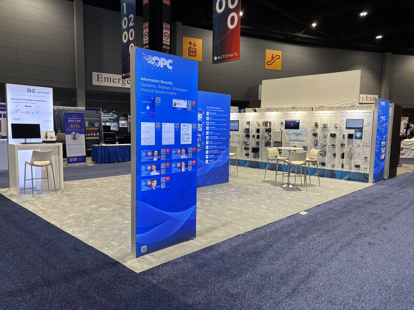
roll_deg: -0.4
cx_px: 207
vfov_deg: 53.1
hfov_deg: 67.3
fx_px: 311
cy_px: 155
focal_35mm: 26
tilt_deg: -5.3
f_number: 1.6
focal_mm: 5.96
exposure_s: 1/121
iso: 125
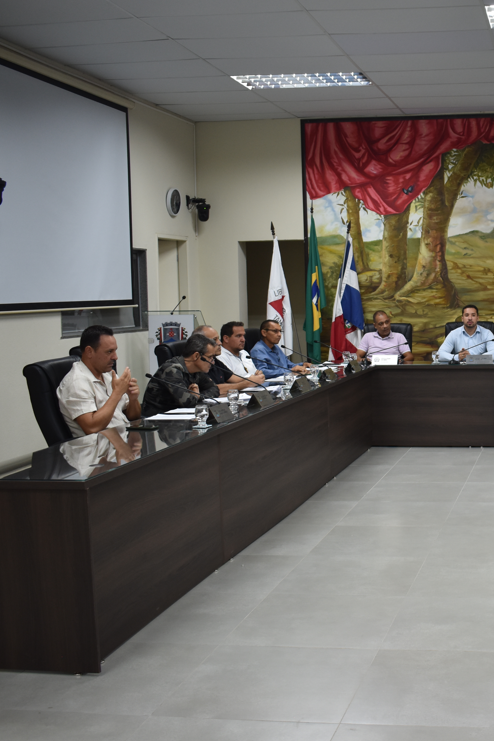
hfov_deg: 27.5
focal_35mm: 46
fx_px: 947
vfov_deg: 42.7
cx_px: 495
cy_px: 364
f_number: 4
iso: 450
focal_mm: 20
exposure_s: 1/60
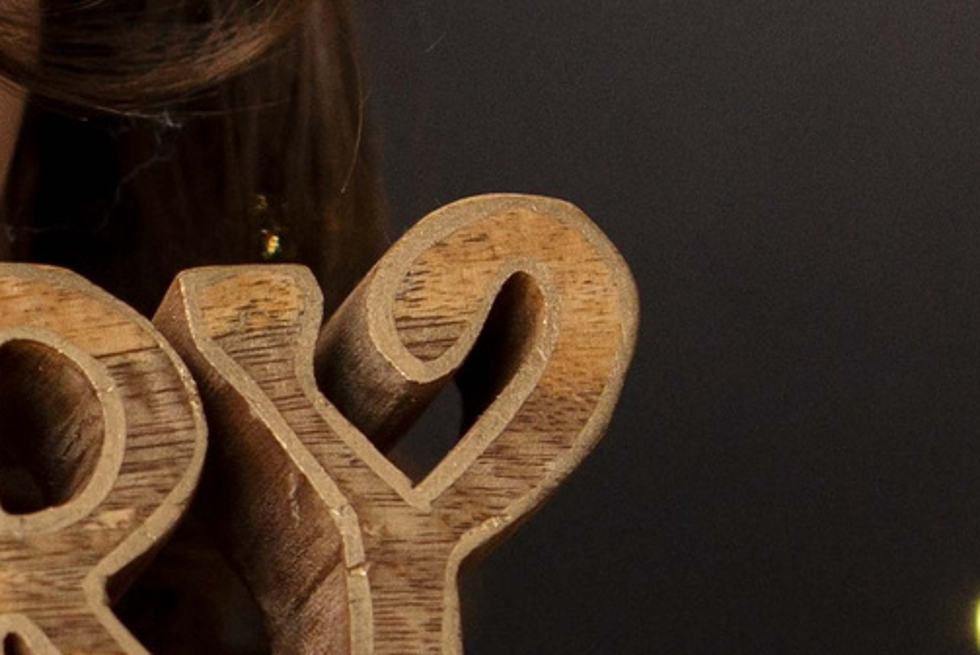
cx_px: -616
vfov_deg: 7.7
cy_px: 477
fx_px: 4848
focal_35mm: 178
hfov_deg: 11.0
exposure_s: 1/250
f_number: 2.2
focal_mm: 35
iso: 1000
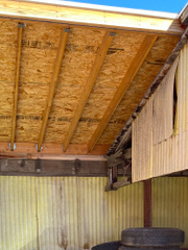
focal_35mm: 52
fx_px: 377
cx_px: 83
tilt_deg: -2.7
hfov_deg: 28.0
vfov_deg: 33.9
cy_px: 245
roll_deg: +0.4
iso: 32
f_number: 1.8
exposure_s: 1/206
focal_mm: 4.25
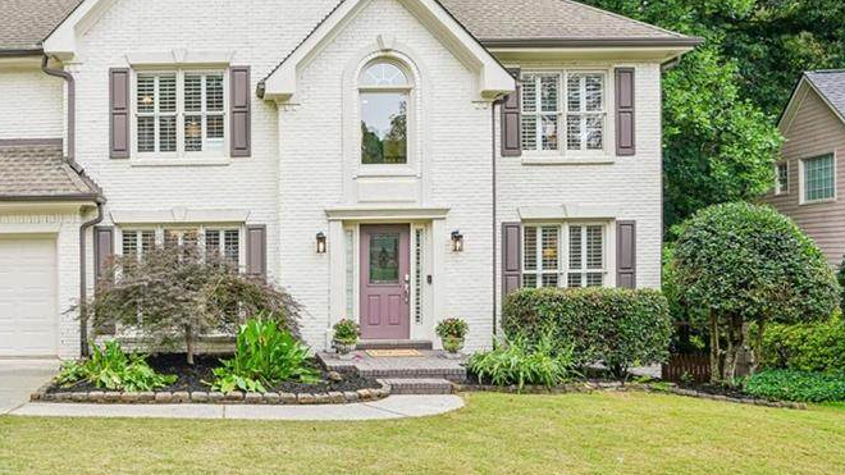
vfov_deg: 43.9
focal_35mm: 26
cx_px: 214
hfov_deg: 67.5
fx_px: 582
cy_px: 167
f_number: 8
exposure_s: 1/30
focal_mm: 16
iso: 100
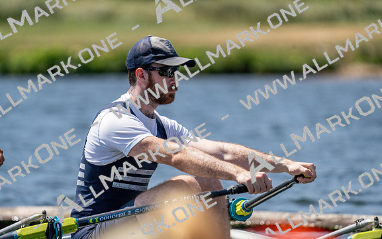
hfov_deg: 4.1
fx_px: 5332
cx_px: 191
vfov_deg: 2.6
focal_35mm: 512
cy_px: 121
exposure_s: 1/2000
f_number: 6.3
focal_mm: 500
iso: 250
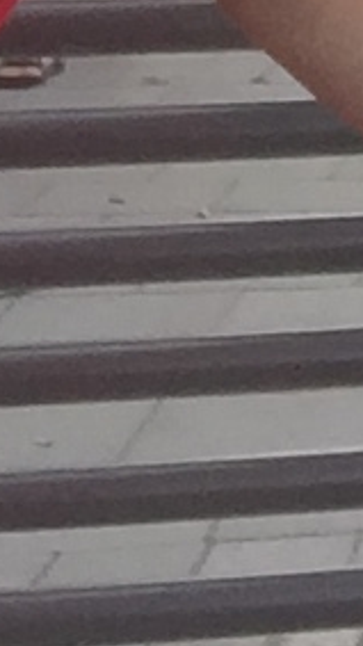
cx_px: 1393
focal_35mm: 153
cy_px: -226
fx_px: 2620
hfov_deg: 6.5
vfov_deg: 13.5
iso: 32
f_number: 2.2
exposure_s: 1/322
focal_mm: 2.65
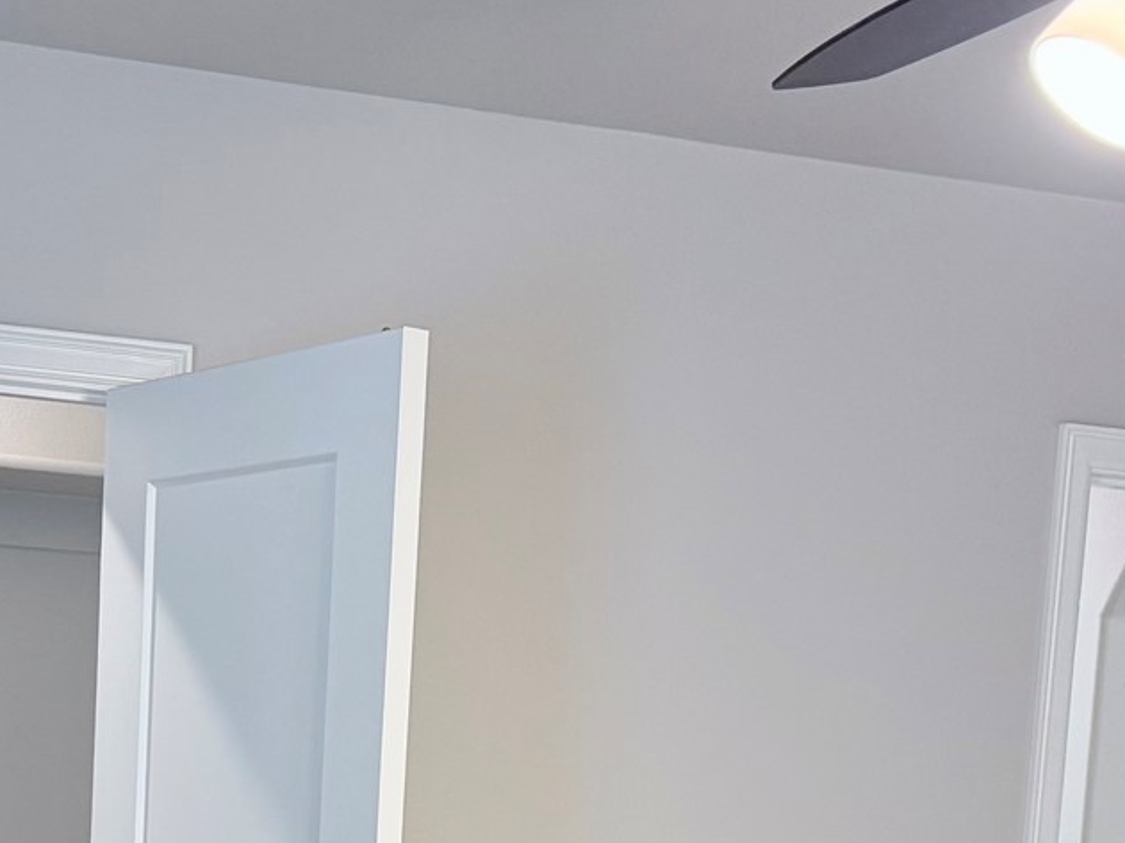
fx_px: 2372
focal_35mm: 73
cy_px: 1025
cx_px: 282
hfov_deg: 26.3
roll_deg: -2.5
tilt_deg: -4.7
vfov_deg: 19.0
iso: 250
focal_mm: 6.76
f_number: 1.78
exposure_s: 1/120
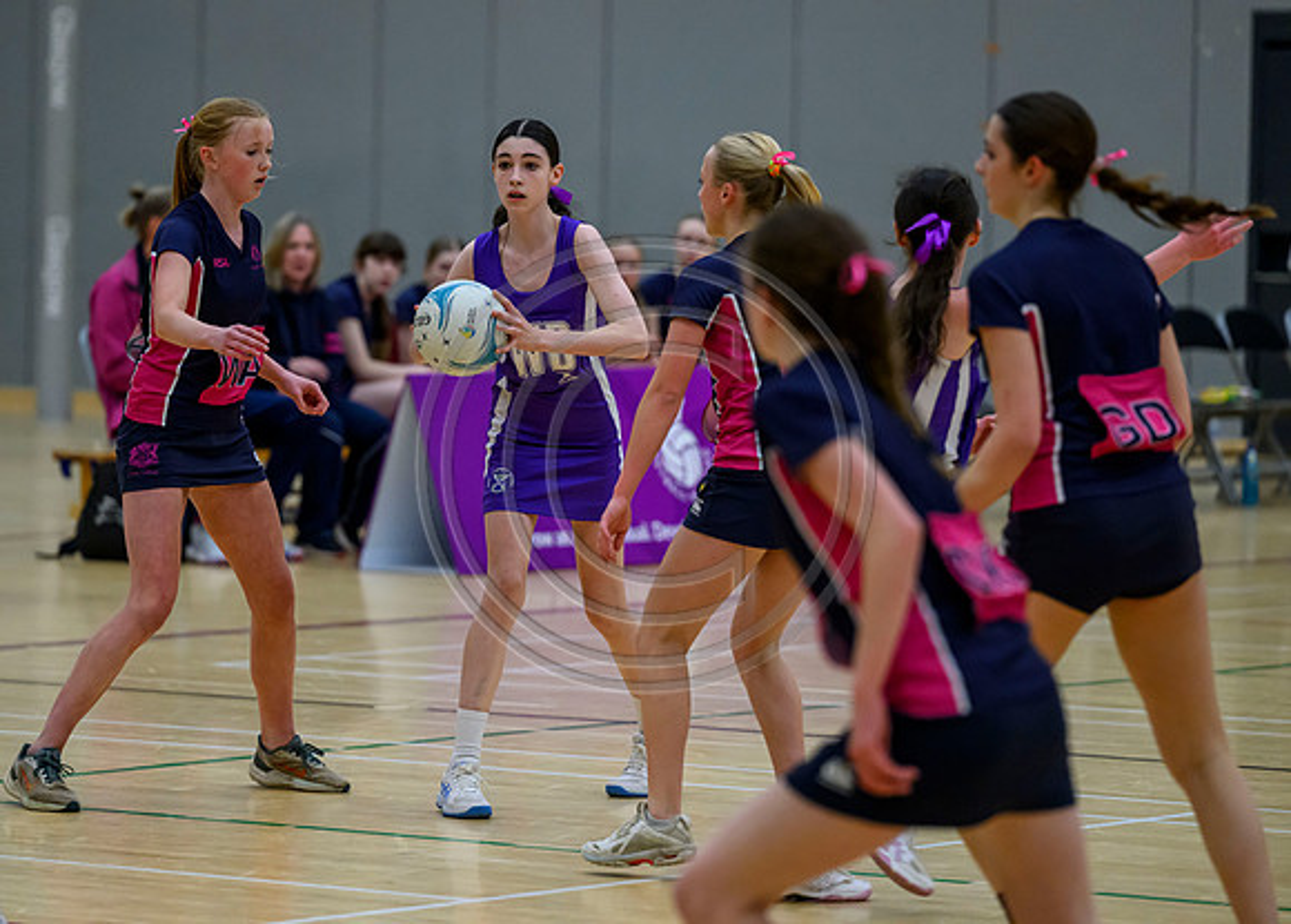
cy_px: 461
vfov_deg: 6.9
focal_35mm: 210
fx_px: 7714
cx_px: 597
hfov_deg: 9.6
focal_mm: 200
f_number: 3.5
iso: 6400
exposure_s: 1/1000
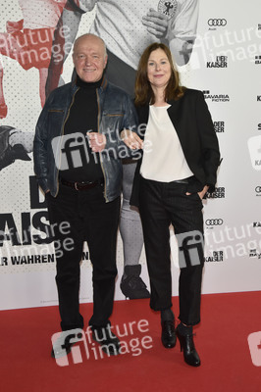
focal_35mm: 48
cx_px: 130
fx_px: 523
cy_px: 196
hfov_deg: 28.0
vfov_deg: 41.1
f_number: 9
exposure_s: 1/250
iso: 2000
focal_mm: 48
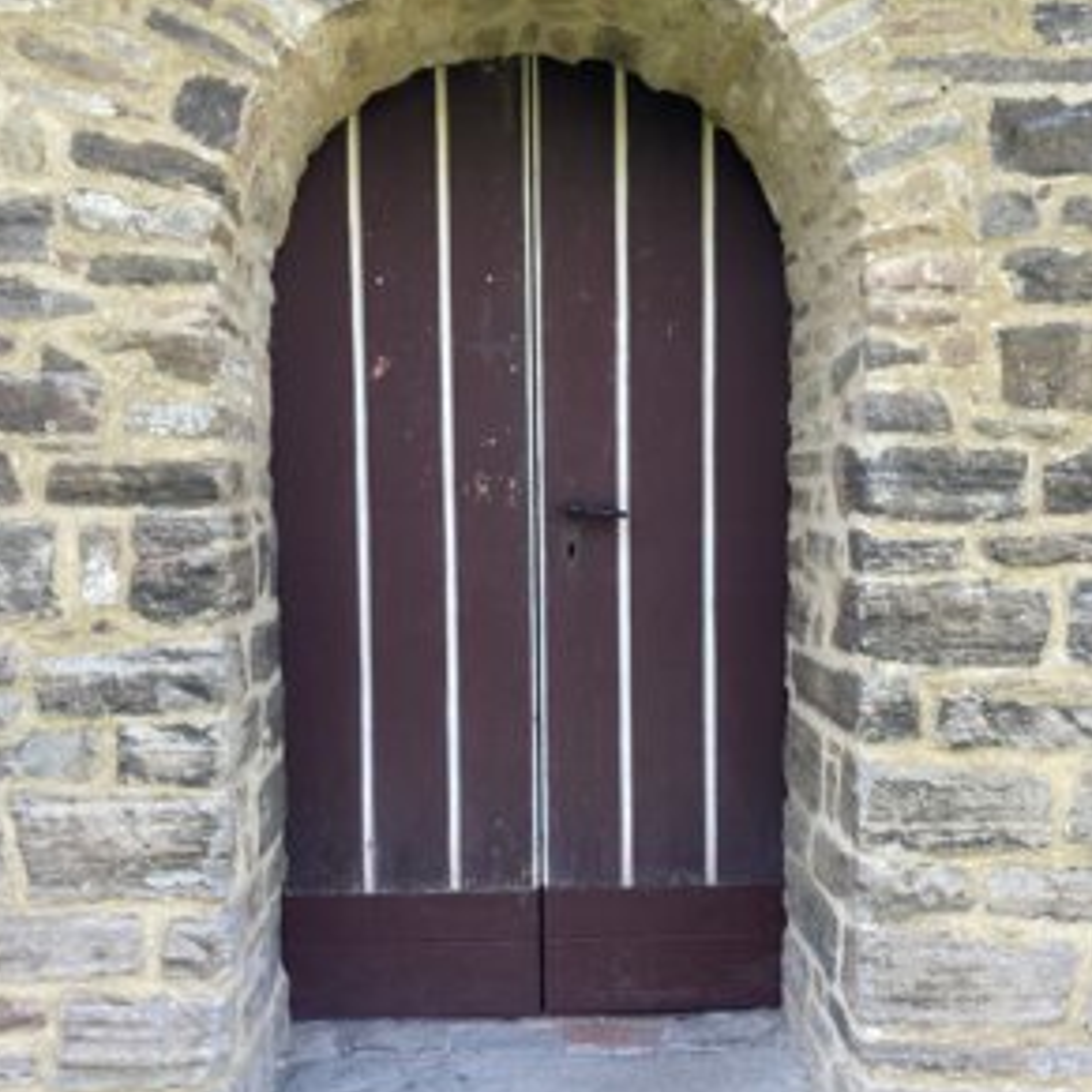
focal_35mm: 34
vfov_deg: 48.4
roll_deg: +1.5
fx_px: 1213
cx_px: 533
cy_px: 567
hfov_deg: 48.4
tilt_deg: -1.9
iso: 25
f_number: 1.8
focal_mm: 3.99
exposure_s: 1/122
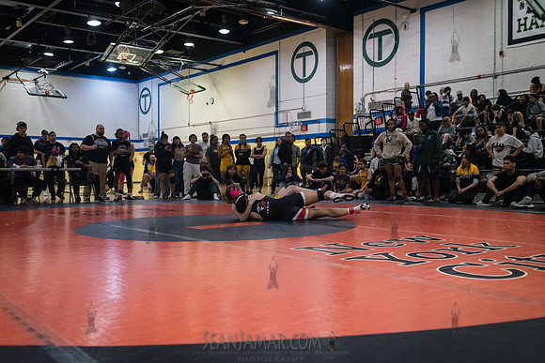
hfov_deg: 54.0
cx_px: 272
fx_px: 535
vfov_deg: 37.5
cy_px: 182
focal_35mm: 35
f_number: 3.2
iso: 5000
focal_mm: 35
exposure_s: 1/500
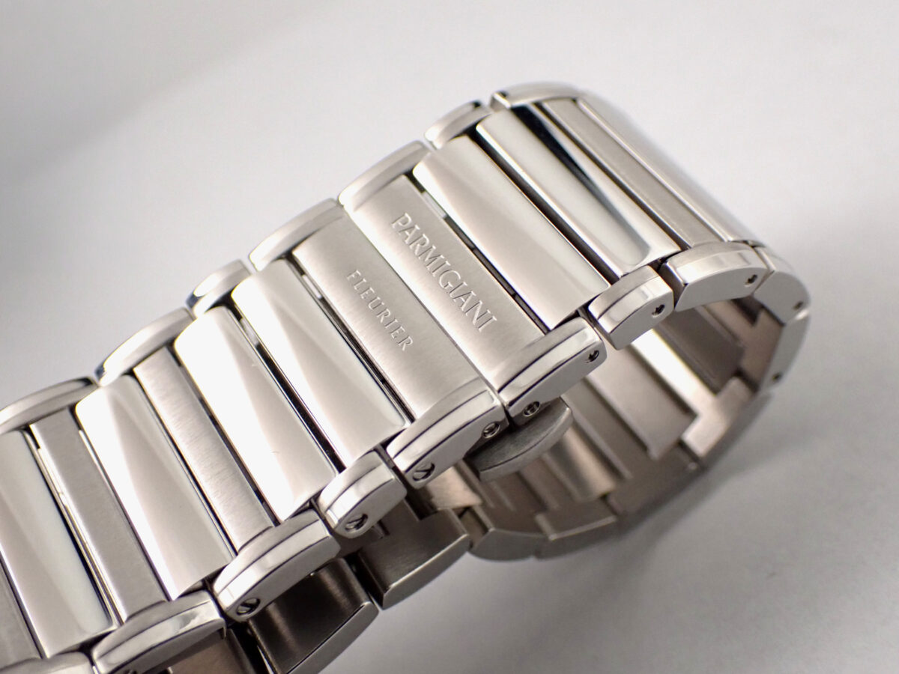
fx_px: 1221
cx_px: 450
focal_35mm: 47
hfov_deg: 40.4
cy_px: 337
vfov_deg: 30.9
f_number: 3.1
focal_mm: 8.4
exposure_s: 1/160
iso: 800
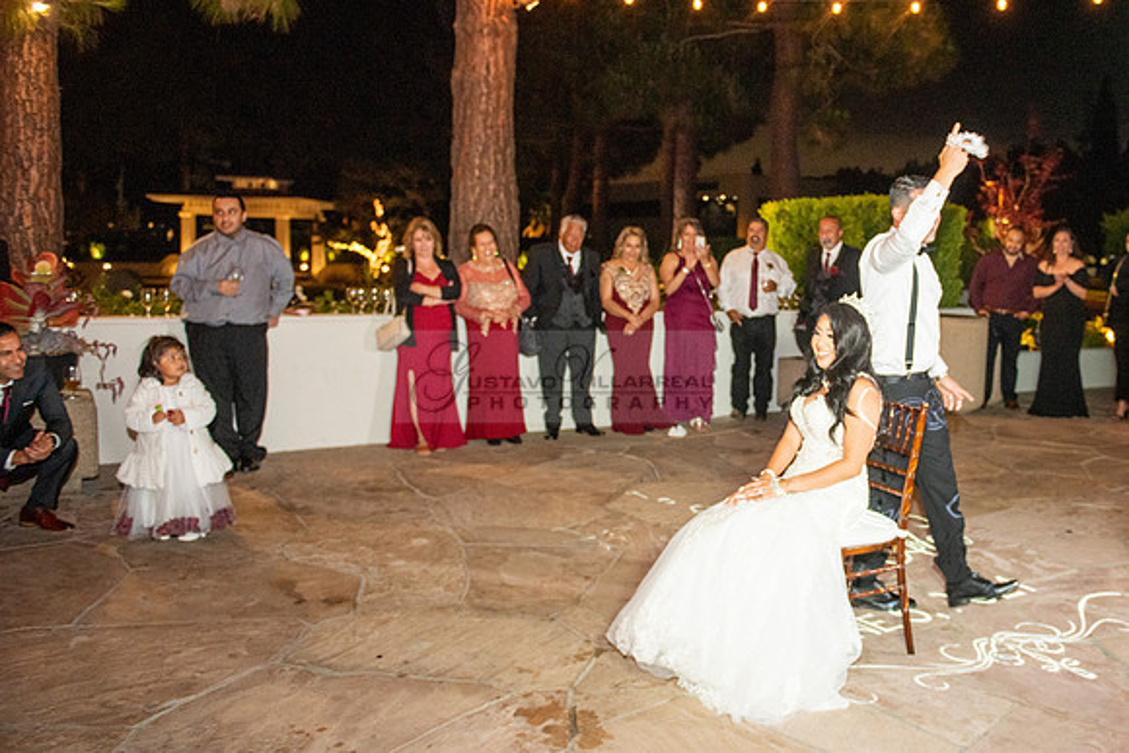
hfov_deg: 56.2
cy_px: 349
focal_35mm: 33
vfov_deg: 40.3
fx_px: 1026
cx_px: 769
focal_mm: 24
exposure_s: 1/125
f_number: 2.8
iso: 1250
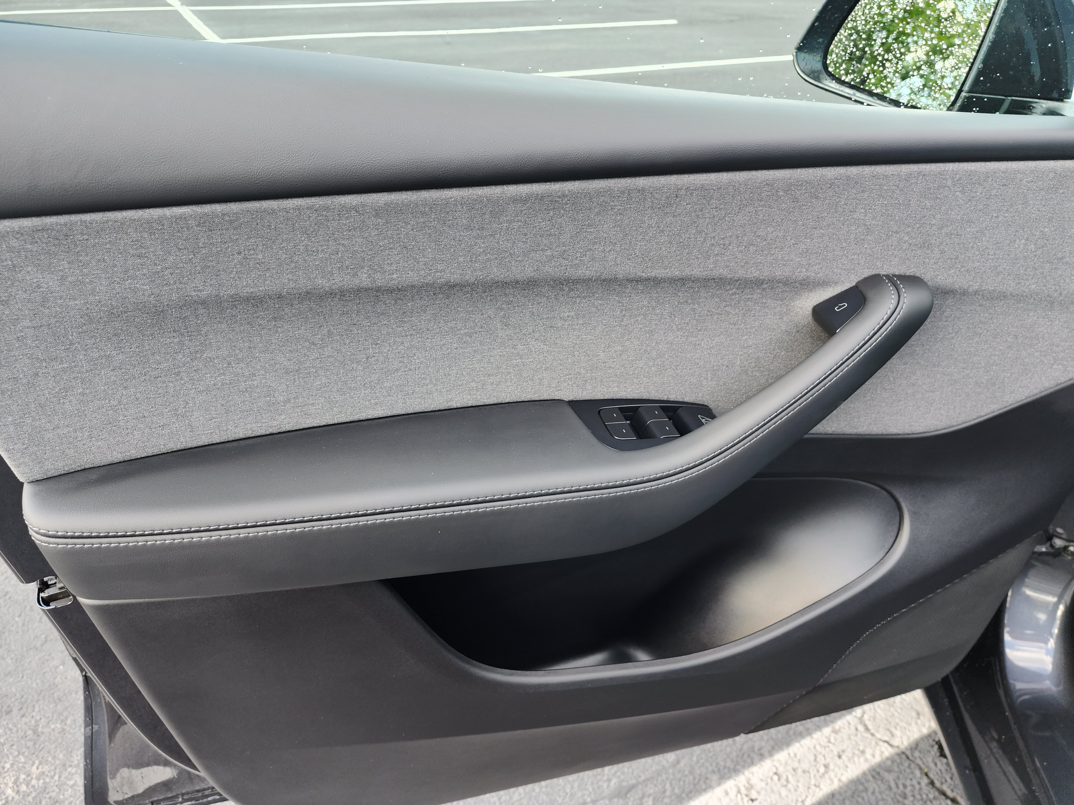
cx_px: 537
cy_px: 402
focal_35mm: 23
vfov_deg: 58.9
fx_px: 714
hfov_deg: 73.9
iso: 100
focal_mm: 5.54
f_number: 1.8
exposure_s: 1/180
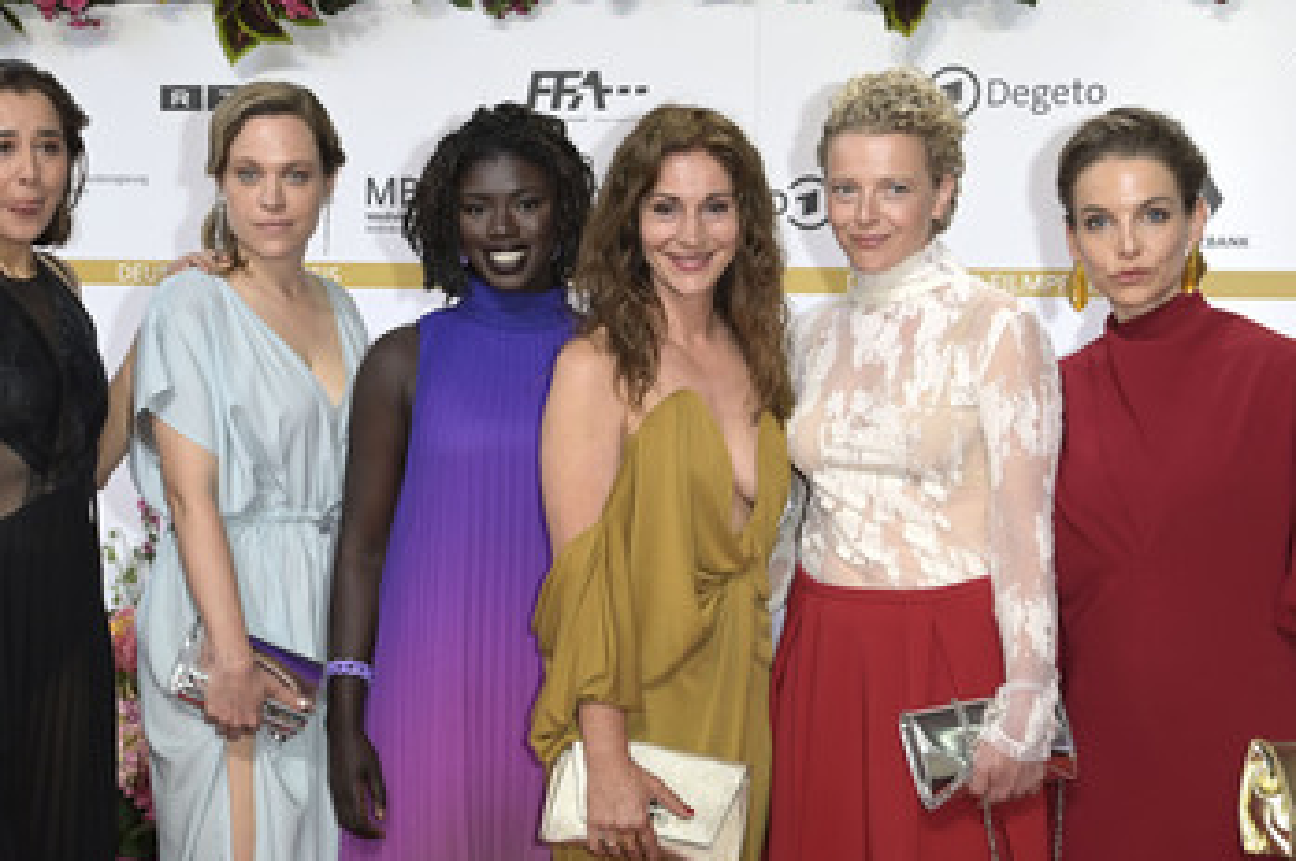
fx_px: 2230
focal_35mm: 62
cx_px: 600
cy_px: 486
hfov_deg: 32.4
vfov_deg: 21.9
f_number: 5.6
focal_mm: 48
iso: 640
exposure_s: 1/250
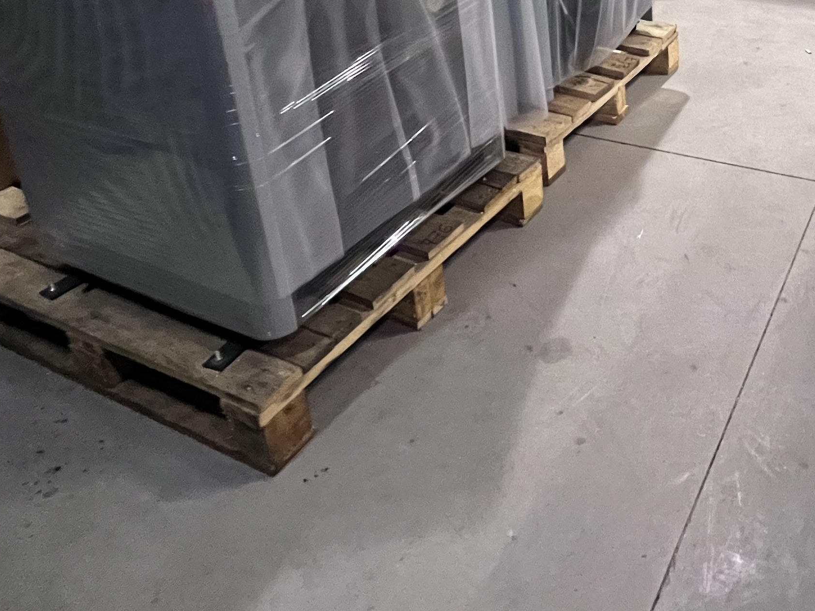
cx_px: 772
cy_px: -76
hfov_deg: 50.0
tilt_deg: -16.4
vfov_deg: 37.3
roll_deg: -0.8
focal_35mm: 31
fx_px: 730
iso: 800
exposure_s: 1/50
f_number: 1.8
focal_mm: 1.57
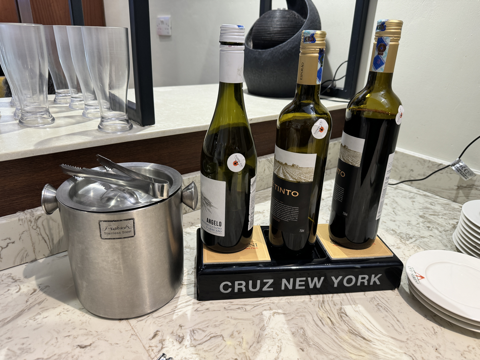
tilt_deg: -23.3
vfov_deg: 56.8
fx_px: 333
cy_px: 180
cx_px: 240
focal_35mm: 24
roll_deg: -2.1
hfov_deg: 71.6
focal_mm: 6.86
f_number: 1.78
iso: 160
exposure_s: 1/50
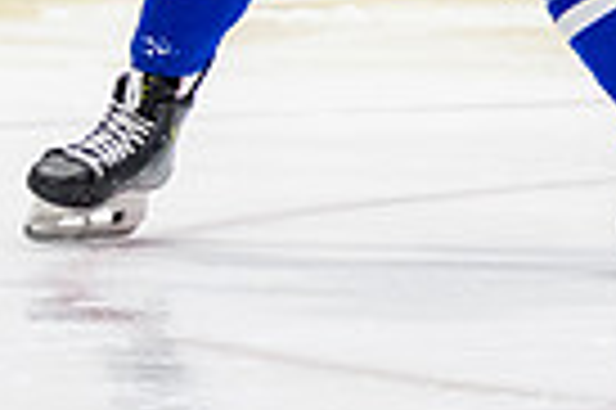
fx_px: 20953
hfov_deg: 1.7
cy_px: -133
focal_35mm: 1226
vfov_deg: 1.1
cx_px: 294
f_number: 3.2
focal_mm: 165
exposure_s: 1/800
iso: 1600
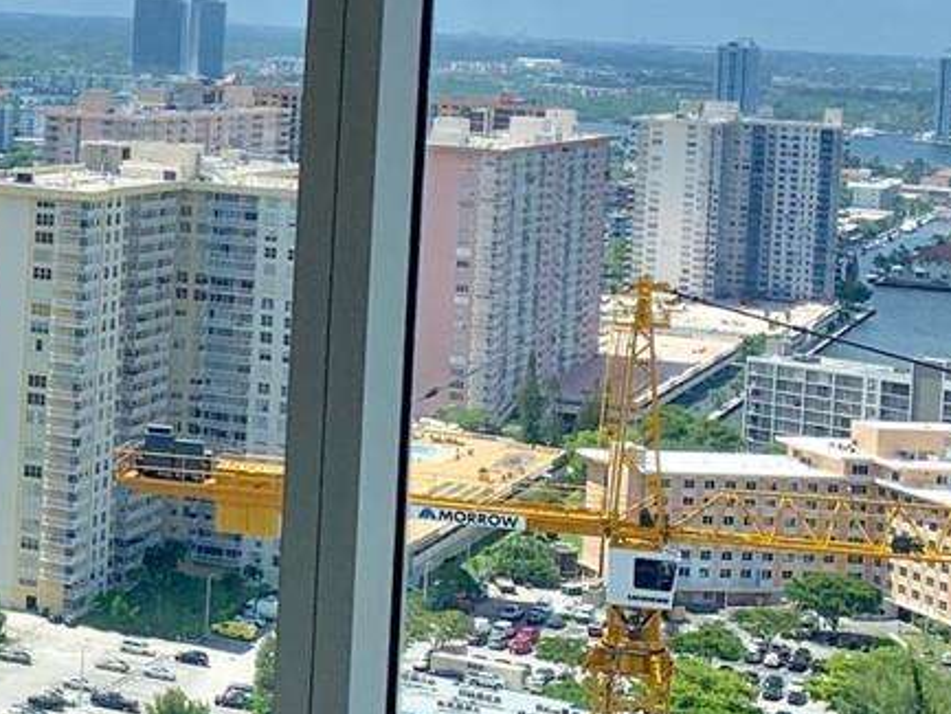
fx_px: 2638
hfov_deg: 18.4
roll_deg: -3.1
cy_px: 70
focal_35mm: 96
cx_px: -422
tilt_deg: +0.2
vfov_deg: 15.2
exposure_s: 1/822
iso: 25
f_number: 1.8
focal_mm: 4.25
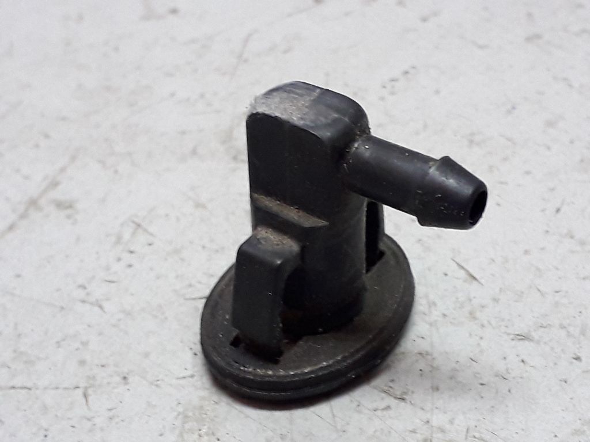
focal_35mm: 27
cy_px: 221
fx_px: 460
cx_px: 295
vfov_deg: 51.4
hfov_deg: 65.3
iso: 160
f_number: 1.9
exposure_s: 1/25
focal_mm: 3.6
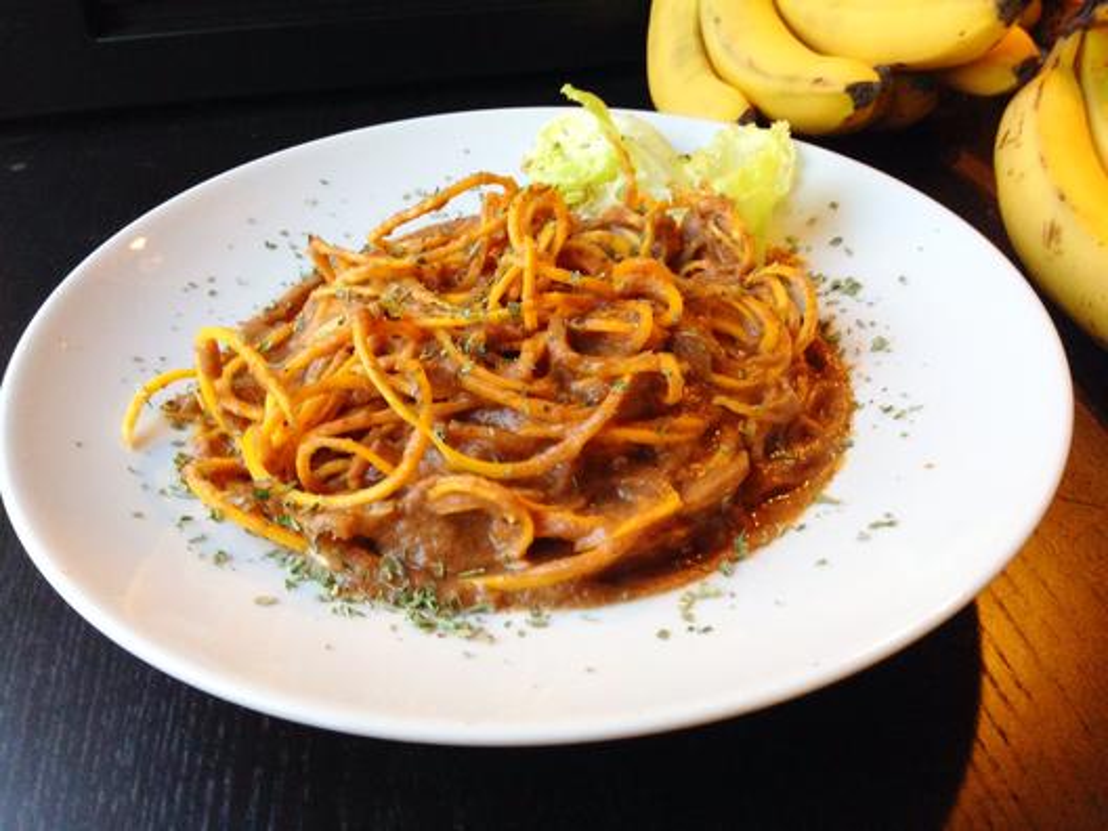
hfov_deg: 55.4
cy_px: 416
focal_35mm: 33
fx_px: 1056
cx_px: 554
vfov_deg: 42.9
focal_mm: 4.12
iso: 200
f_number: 2.4
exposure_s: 1/20
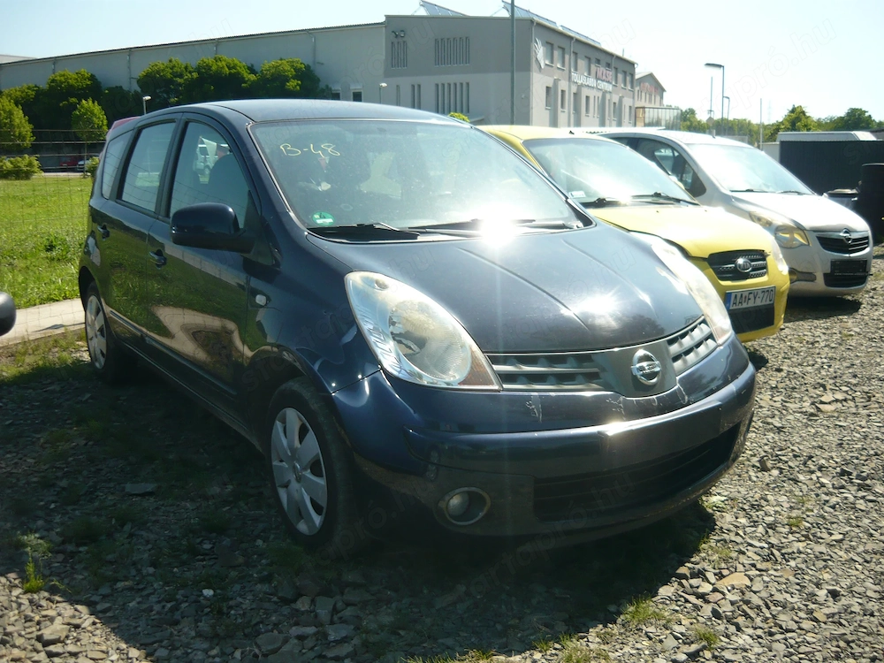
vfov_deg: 42.9
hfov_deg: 55.4
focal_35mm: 33
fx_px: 843
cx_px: 442
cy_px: 332
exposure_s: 1/160
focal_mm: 5.5
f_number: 8
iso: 100
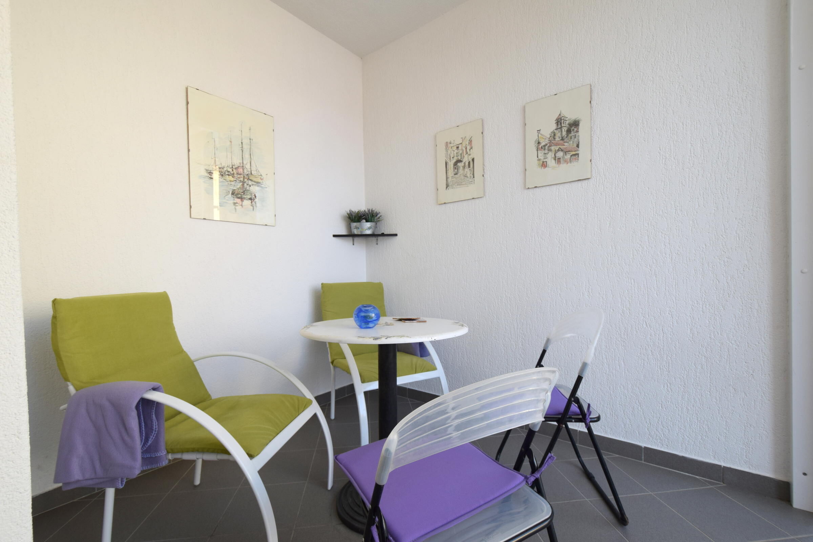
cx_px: 406
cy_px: 271
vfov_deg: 77.3
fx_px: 339
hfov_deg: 100.4
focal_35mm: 15
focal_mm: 10
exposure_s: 1/160
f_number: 6.3
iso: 400
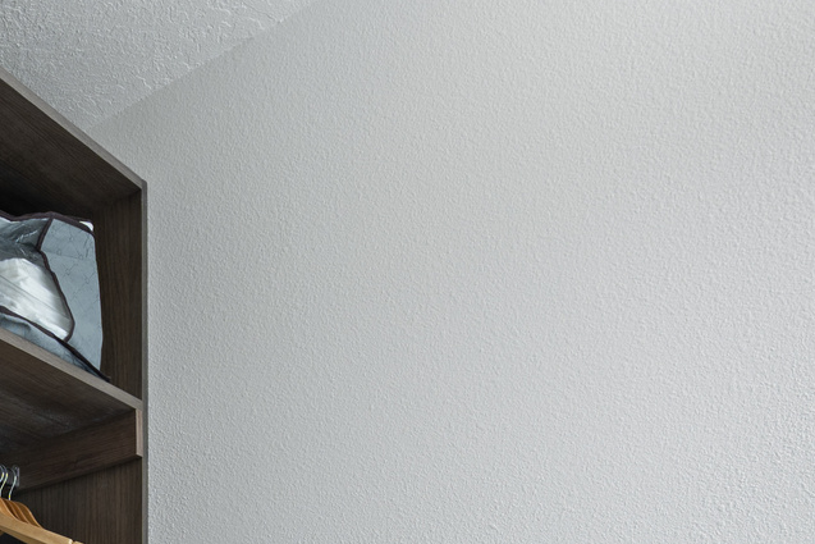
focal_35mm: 45
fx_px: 1019
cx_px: -113
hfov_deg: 36.0
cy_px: 829
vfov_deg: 23.5
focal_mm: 14
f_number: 9
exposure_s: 1/4
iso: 200
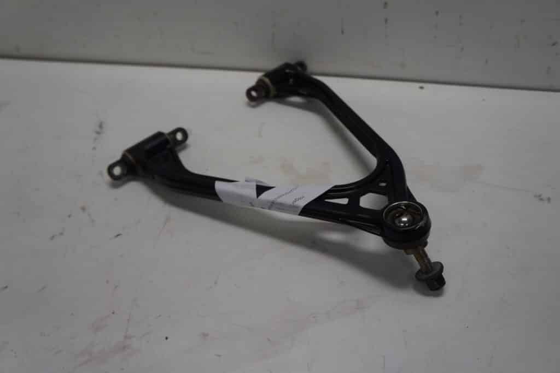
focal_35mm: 30
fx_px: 467
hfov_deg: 61.9
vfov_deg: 43.6
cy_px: 186
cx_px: 280
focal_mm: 20
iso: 100
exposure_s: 1/125
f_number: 4
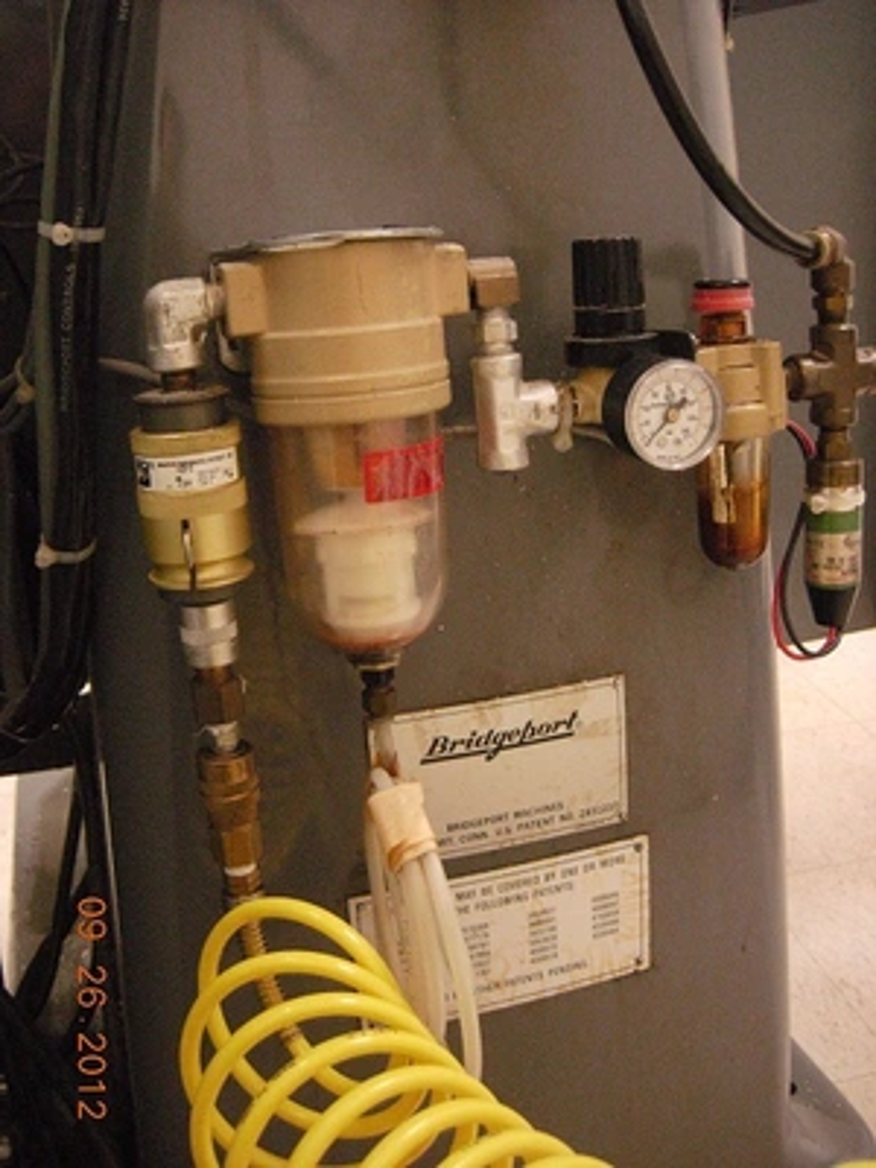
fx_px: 1215
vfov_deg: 51.4
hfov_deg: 39.7
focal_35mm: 36
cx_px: 438
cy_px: 584
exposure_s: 1/62.1
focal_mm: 7.5
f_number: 2.7
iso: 400
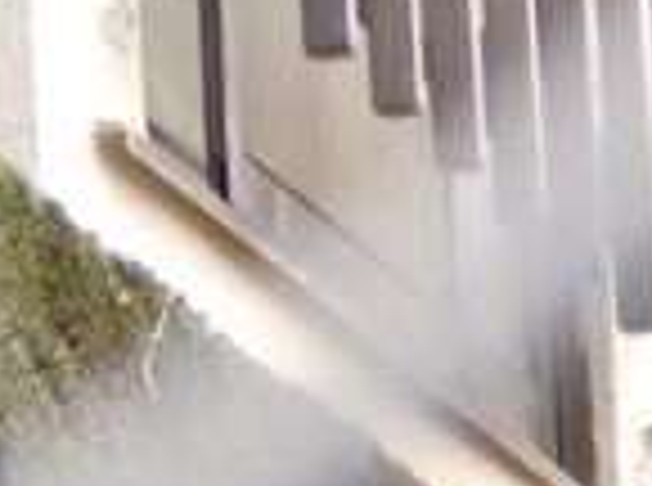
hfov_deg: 3.1
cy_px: -621
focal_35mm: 636
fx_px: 11950
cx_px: -1025
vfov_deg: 2.3
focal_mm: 20.6
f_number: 4.8
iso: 125
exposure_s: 1/50
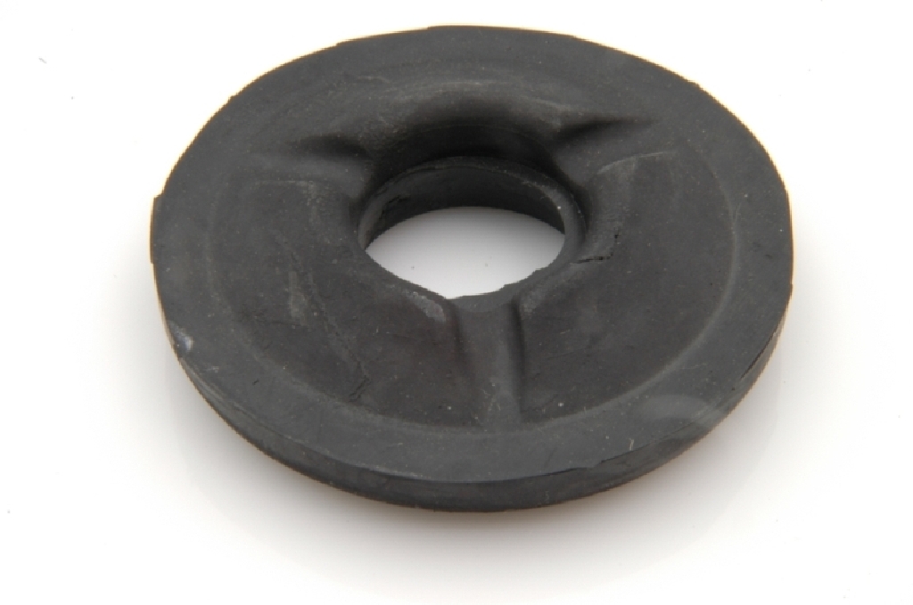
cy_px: 302
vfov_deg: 13.0
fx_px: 2658
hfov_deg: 19.5
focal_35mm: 105
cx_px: 456
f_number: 29
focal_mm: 70
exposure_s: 1
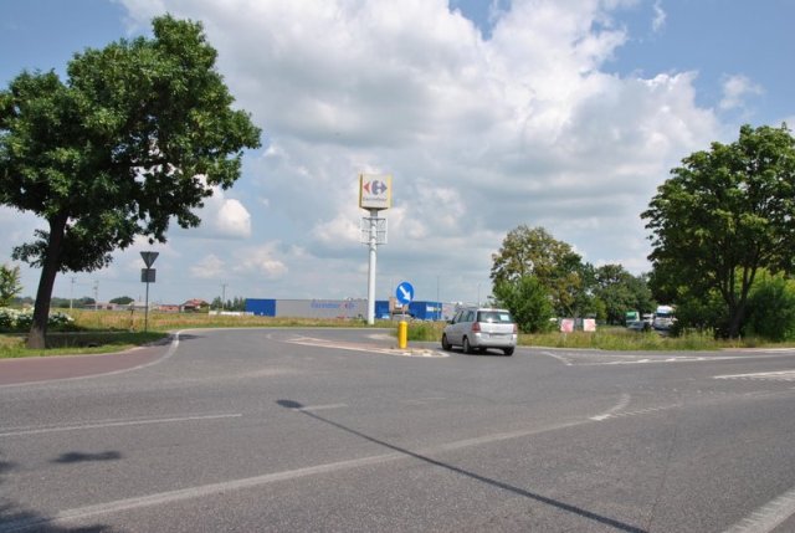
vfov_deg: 48.1
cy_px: 266
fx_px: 597
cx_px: 398
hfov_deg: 67.3
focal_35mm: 27
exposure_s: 1/320
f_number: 9
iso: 100
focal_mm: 18
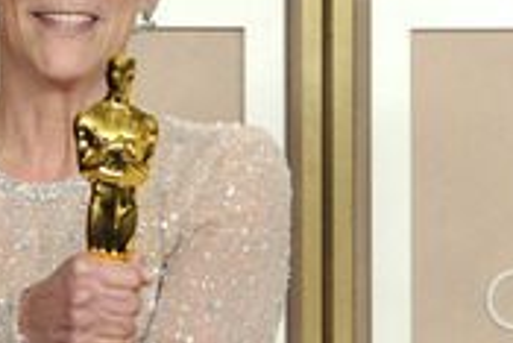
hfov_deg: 5.2
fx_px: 5676
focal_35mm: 398
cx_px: 79
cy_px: 176
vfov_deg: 3.5
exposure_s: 1/200
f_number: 7.1
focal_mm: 155
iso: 2000
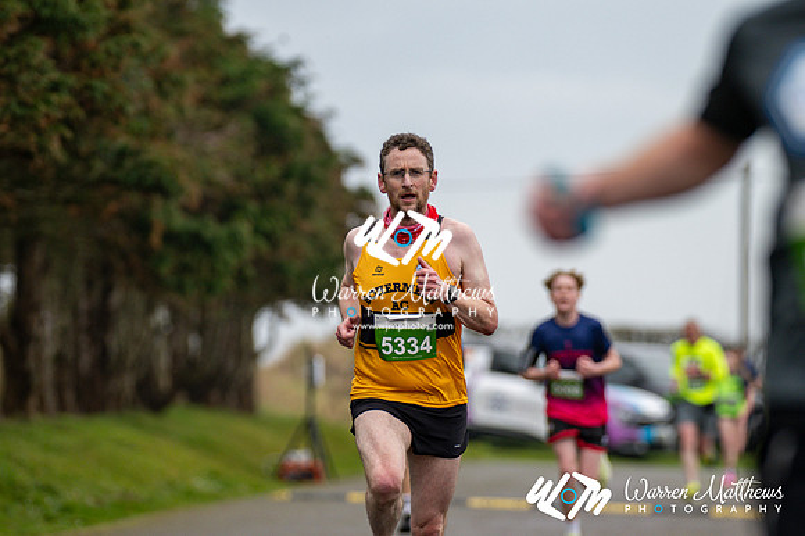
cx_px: 402
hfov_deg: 6.2
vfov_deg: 4.2
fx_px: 7375
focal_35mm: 330
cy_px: 268
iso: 320
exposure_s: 1/1600
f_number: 2.8
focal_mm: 220
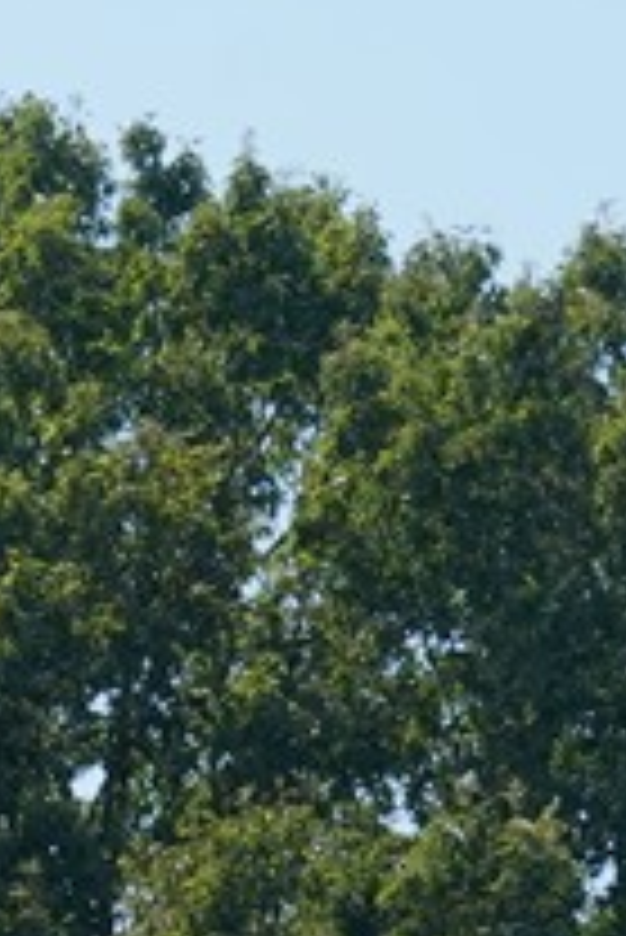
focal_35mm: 510
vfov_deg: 3.9
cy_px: 2758
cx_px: 1653
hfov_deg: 2.7
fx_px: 13279
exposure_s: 1/100
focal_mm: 53
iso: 400
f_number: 13
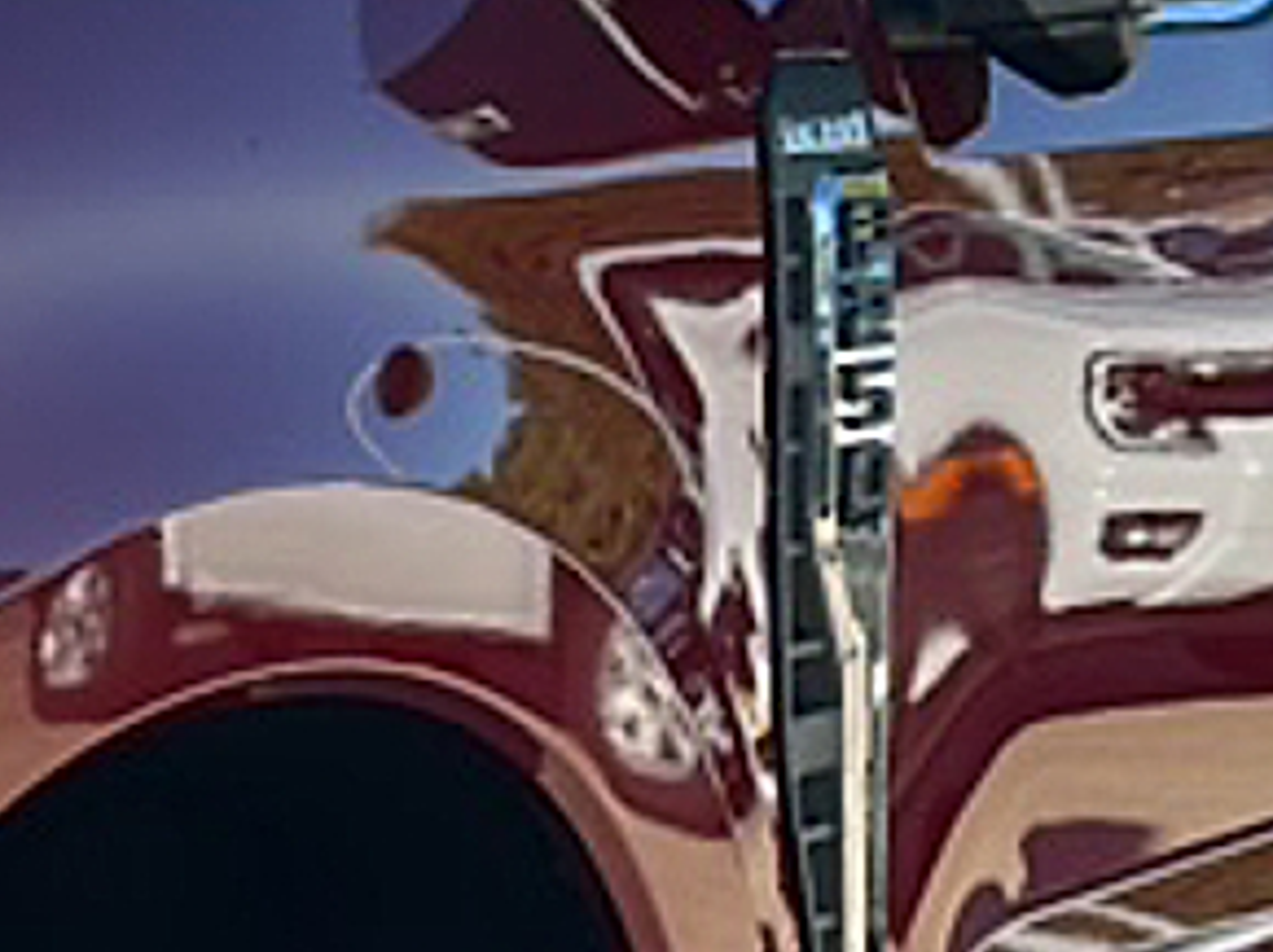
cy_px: 662
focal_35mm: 138
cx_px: -593
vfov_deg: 10.7
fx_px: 5071
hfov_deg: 13.5
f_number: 1.78
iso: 80
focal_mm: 6.86
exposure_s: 1/1592
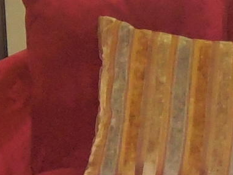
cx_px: -136
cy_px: 199
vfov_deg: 7.5
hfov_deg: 9.7
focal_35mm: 197
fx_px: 1326
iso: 640
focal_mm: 4.5
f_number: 3.1
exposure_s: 1/25
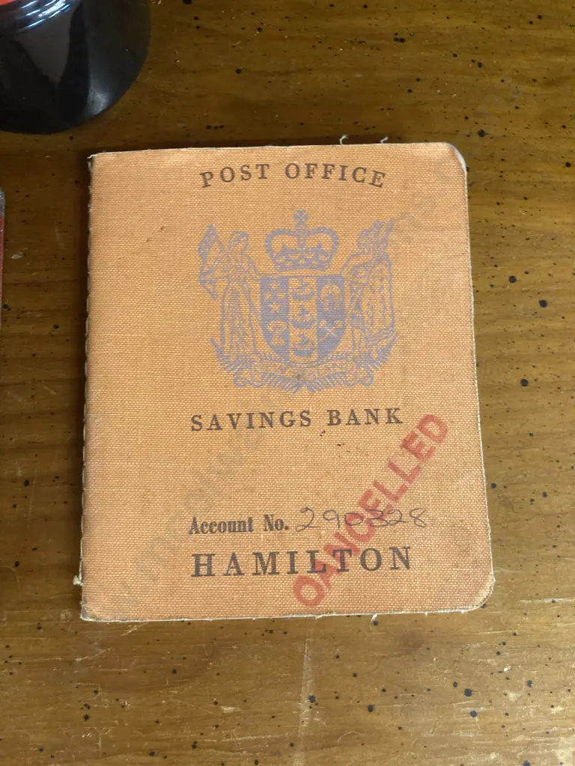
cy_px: 383
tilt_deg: -80.5
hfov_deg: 49.7
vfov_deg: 63.4
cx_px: 288
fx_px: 620
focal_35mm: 28
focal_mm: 3.99
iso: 250
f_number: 1.8
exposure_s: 1/33
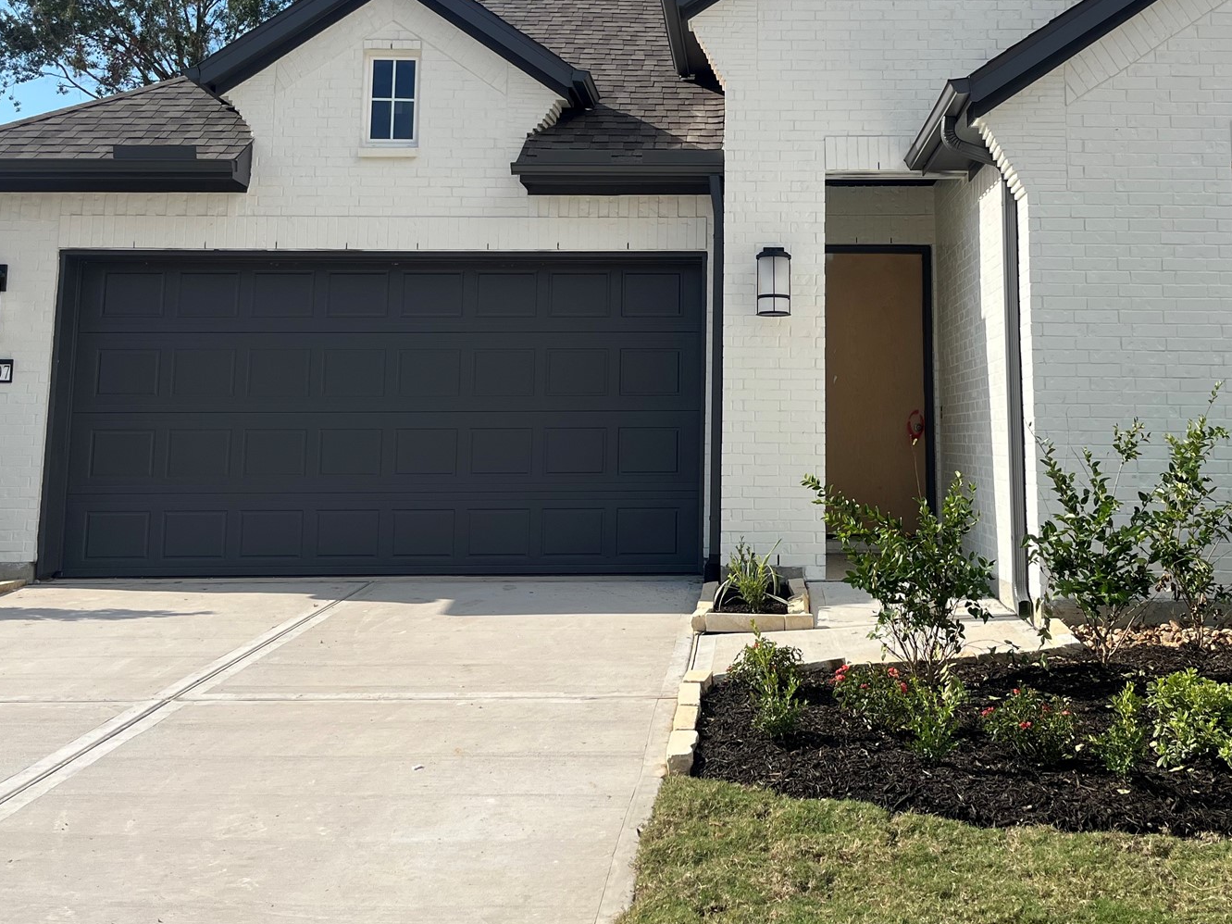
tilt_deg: +8.7
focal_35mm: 40
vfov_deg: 35.1
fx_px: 1423
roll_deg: +0.4
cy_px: 219
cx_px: 777
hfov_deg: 46.4
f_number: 1.6
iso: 50
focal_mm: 5.1
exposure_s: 1/4016
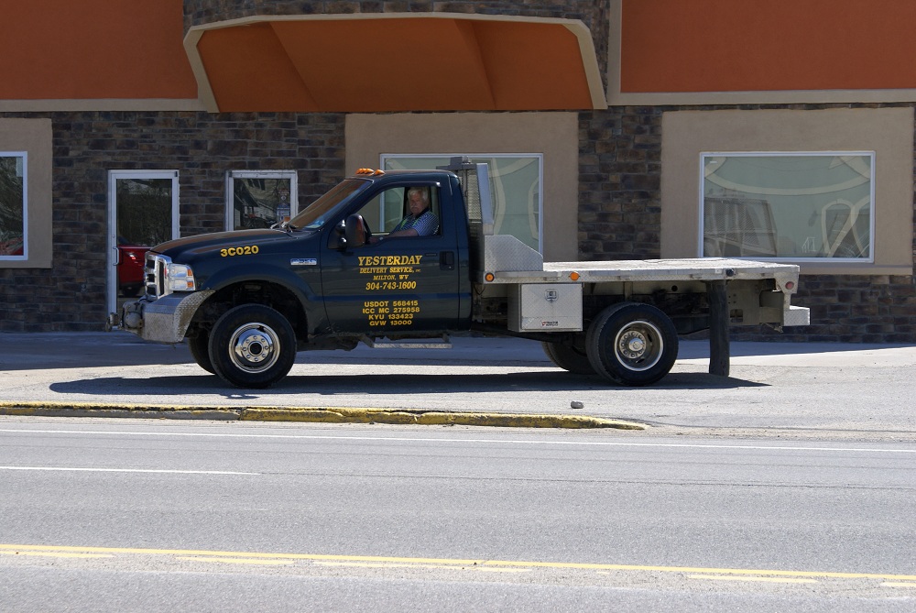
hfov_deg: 19.4
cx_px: 458
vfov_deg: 13.1
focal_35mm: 105
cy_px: 306
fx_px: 2674
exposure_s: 1/200
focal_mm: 70
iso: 100
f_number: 7.1
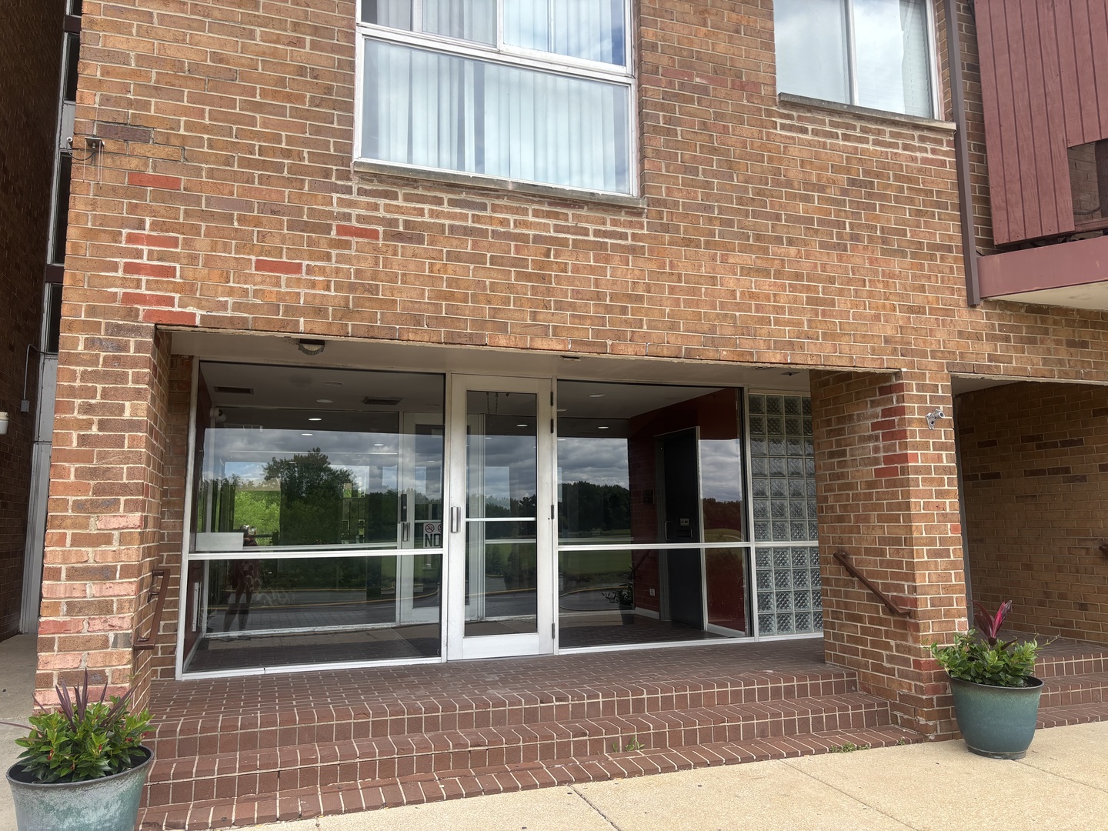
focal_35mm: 26
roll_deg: +1.9
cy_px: 416
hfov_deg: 67.3
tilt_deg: +6.2
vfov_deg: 53.1
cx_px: 554
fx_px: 832
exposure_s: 1/872
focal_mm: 5.96
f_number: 1.6
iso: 50
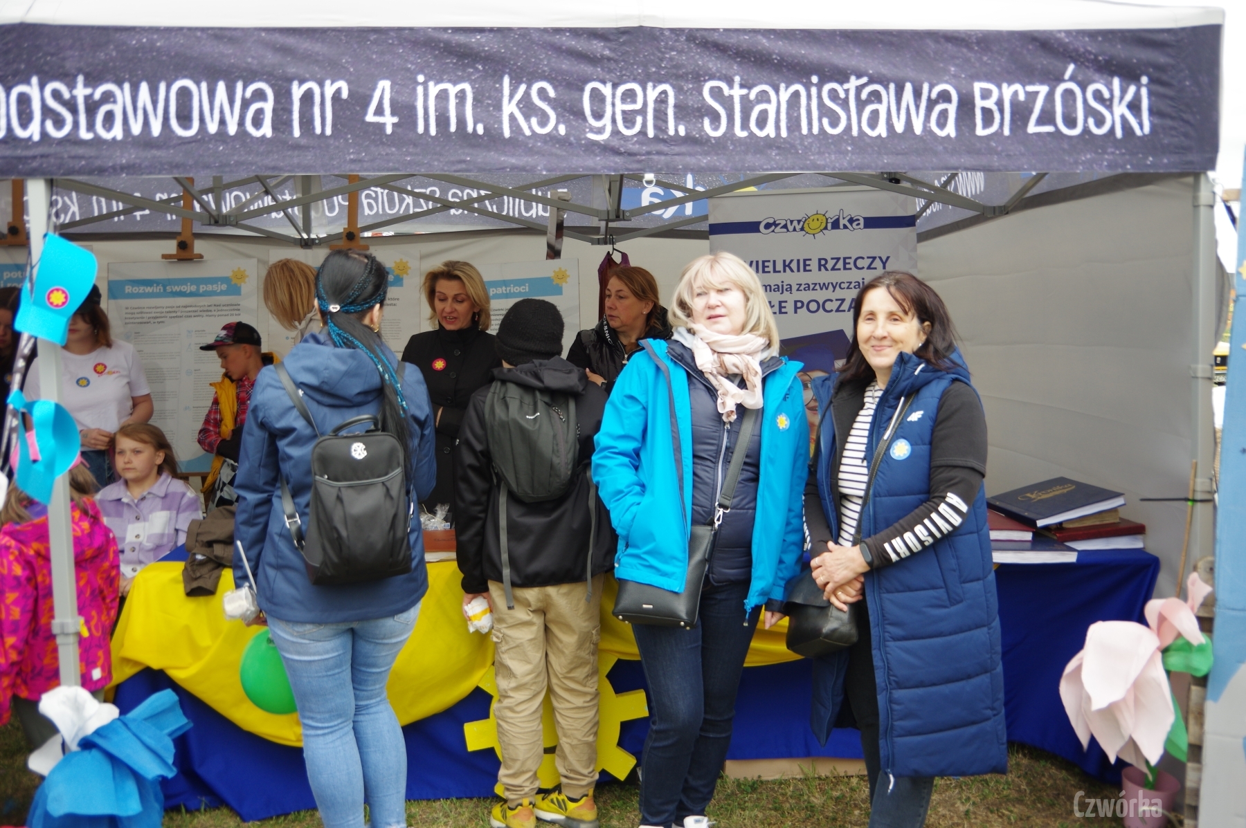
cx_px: 623
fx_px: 1072
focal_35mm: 31
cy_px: 414
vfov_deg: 42.3
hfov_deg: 60.3
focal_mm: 21
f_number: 4
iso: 200
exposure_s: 1/50
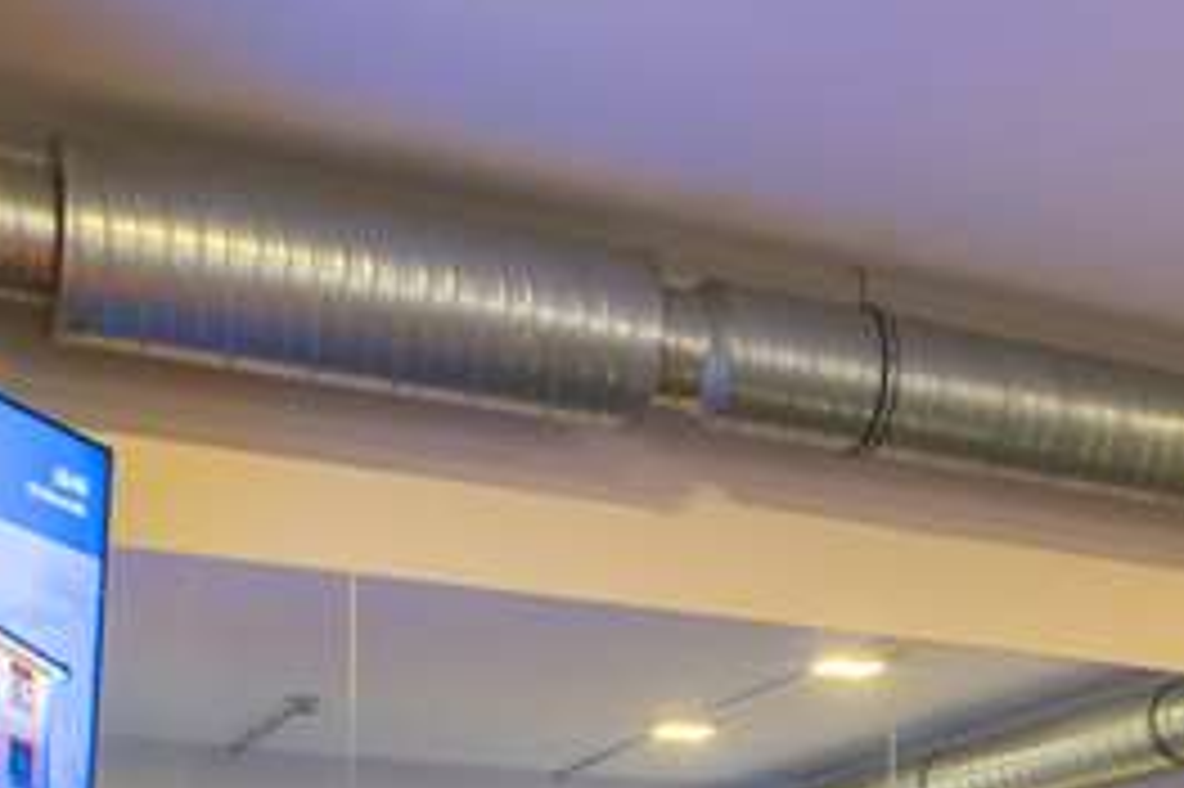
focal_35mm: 74
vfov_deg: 16.8
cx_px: 1326
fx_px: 2432
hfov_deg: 25.3
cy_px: 1153
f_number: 11
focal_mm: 19
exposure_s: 1.5
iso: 100
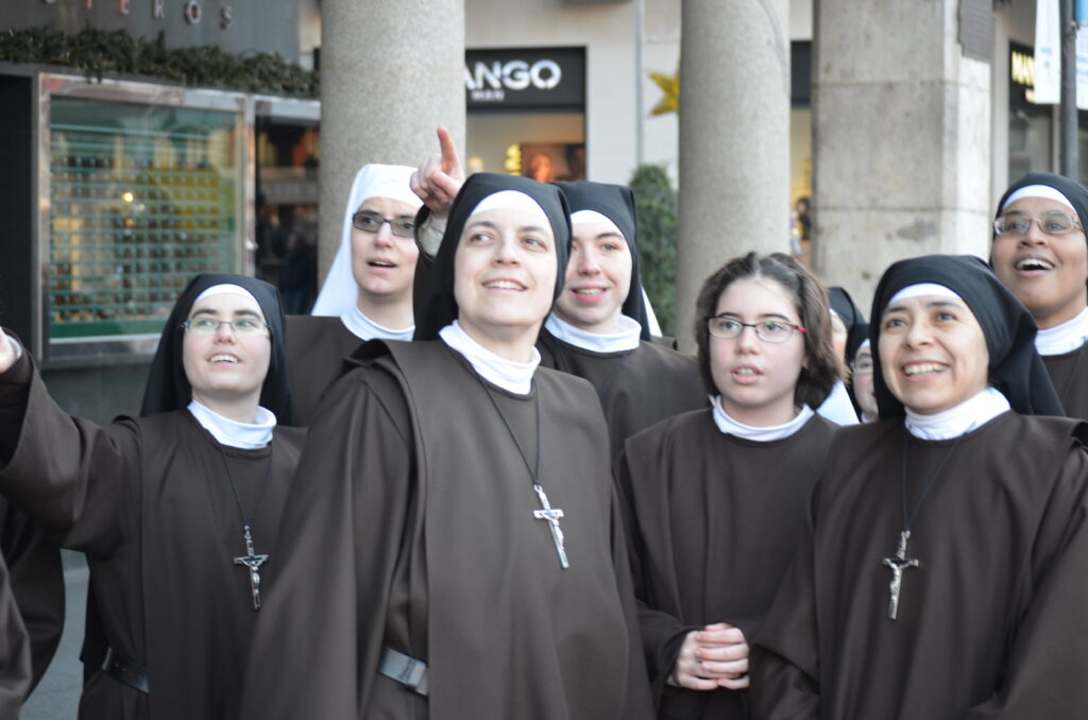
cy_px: 360
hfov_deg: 24.7
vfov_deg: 16.5
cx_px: 544
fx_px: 2488
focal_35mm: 82
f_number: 4.5
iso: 400
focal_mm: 55
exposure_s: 1/80
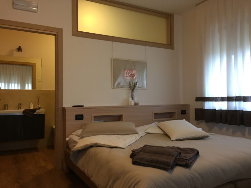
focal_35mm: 29
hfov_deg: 61.7
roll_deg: +0.5
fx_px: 210
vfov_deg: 48.2
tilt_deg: +1.3
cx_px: 126
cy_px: 94
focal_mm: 4.15
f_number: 2.2
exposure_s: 1/33
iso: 160
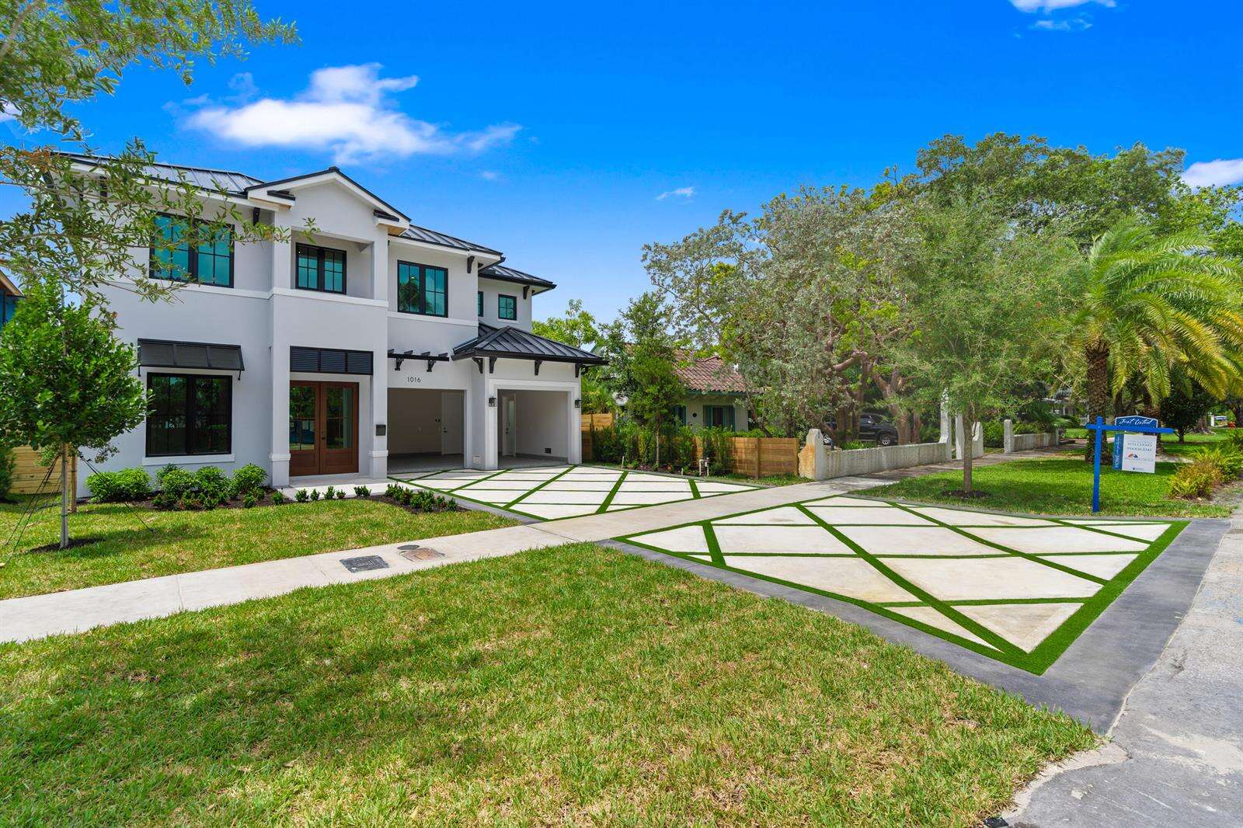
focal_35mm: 16
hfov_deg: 96.7
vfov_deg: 73.7
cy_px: 414
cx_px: 622
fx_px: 552
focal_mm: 16
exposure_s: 1/60
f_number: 5
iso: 100
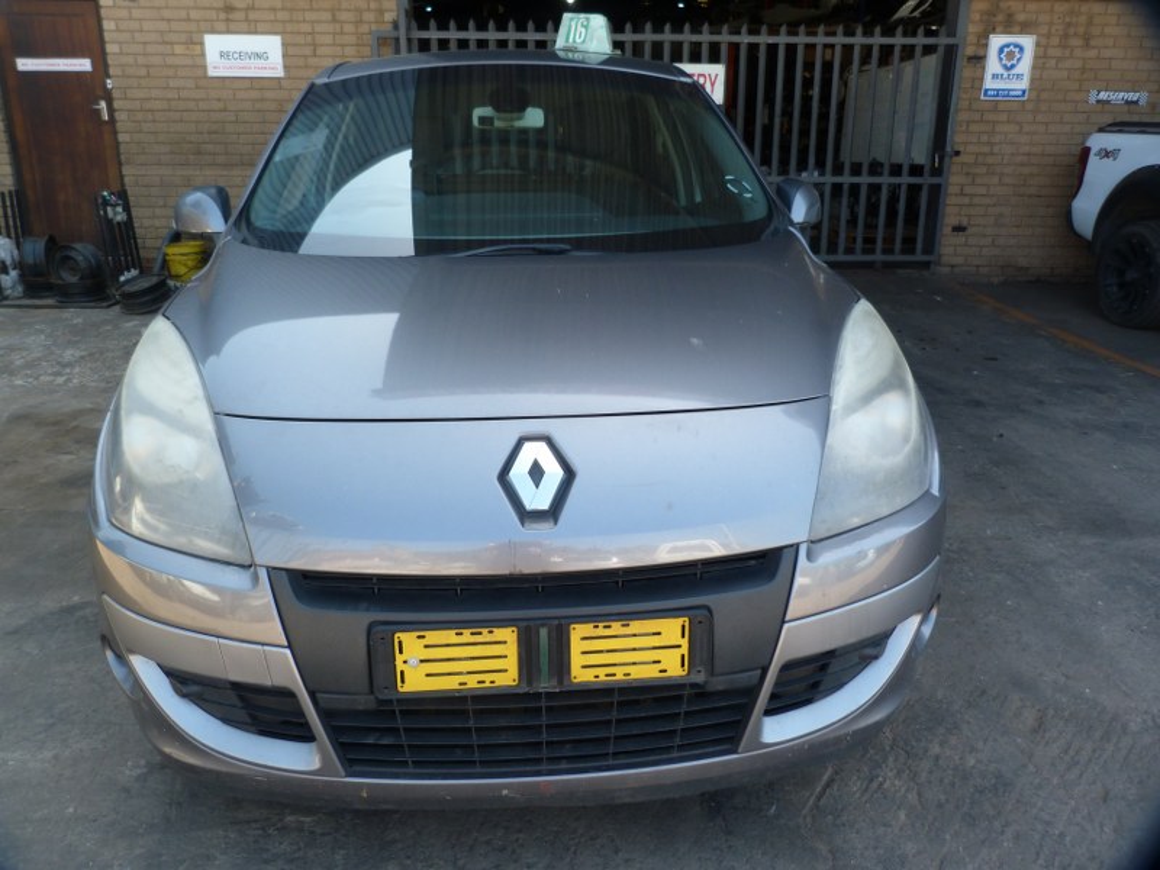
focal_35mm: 25
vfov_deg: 54.9
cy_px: 435
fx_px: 838
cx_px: 580
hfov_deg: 69.4
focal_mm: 4.5
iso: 80
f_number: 2.8
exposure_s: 1/100
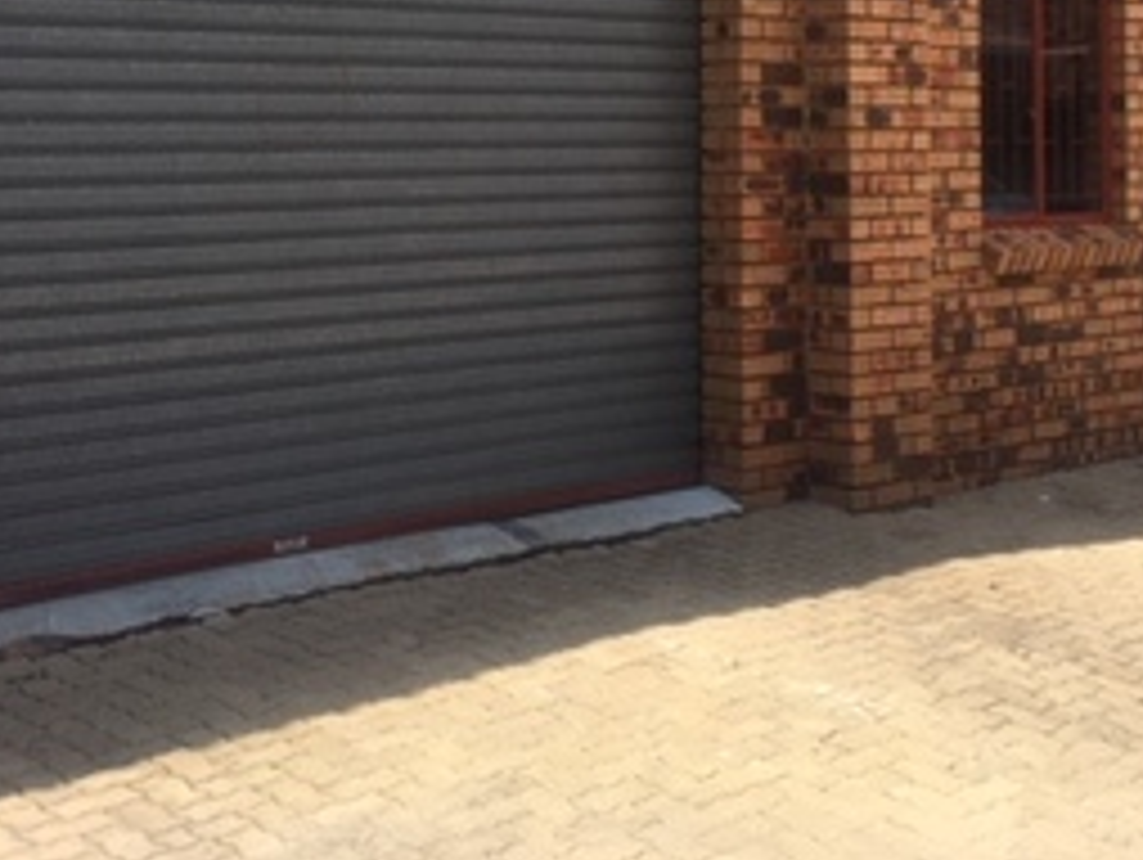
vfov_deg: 24.8
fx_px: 1884
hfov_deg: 33.6
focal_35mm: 57
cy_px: 56
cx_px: 716
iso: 25
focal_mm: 4.15
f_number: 2.2
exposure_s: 1/894
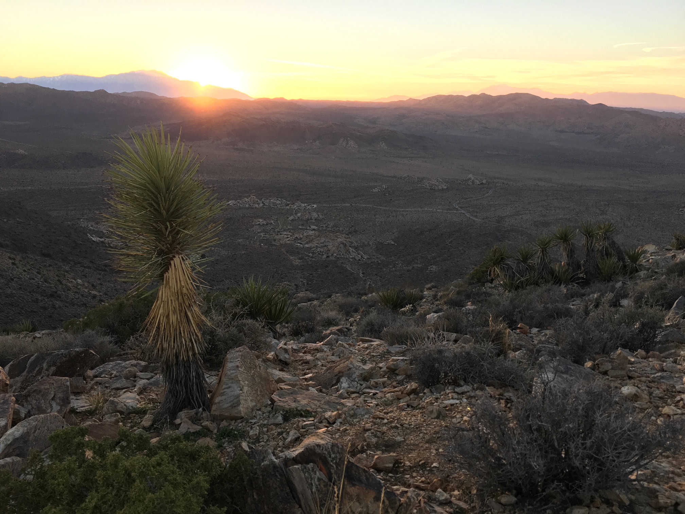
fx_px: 574
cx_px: 342
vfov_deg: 48.2
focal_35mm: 29
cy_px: 257
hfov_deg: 61.7
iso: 32
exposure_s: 1/120
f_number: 2.2
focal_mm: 4.2
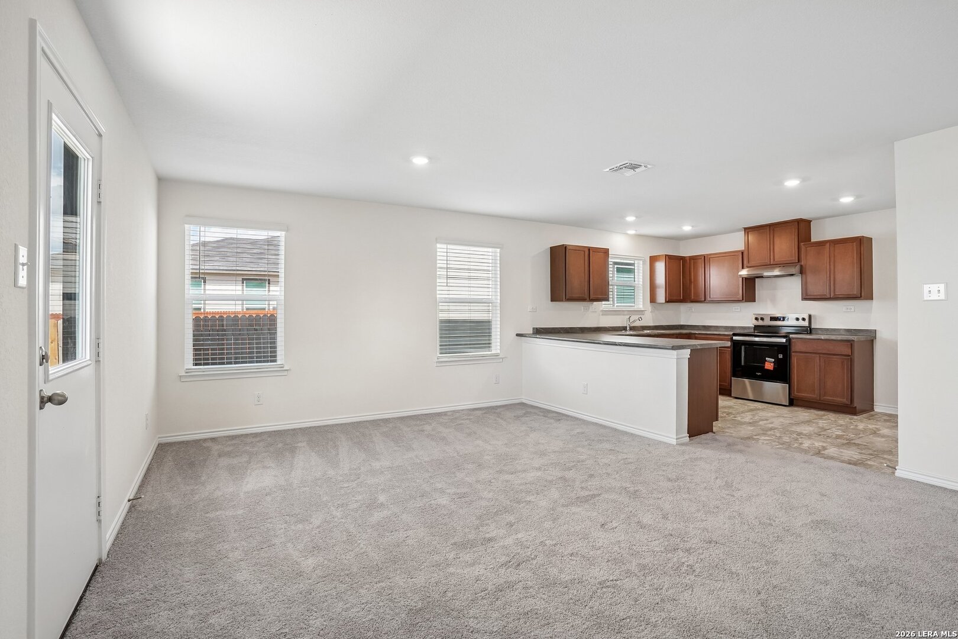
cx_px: 479
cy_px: 320
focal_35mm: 16
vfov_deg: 73.7
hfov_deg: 96.7
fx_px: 426
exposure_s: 1/50
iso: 400
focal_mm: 16
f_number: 9
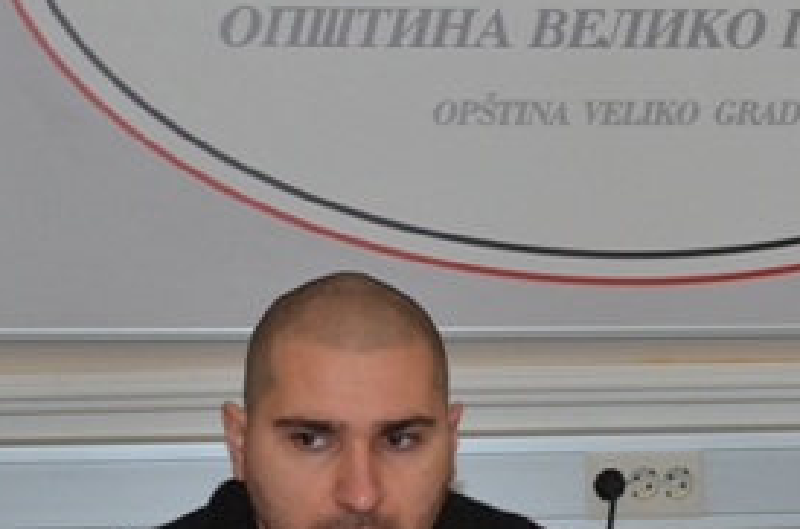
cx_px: 713
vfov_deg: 7.1
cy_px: 430
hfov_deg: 10.7
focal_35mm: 192
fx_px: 4257
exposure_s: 1/60
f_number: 5.6
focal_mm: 44
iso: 400
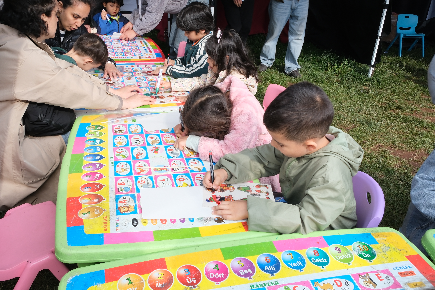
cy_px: 151
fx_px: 399
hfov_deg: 57.2
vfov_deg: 40.0
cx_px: 218
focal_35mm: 33
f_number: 13
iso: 320
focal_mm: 16
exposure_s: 1/50
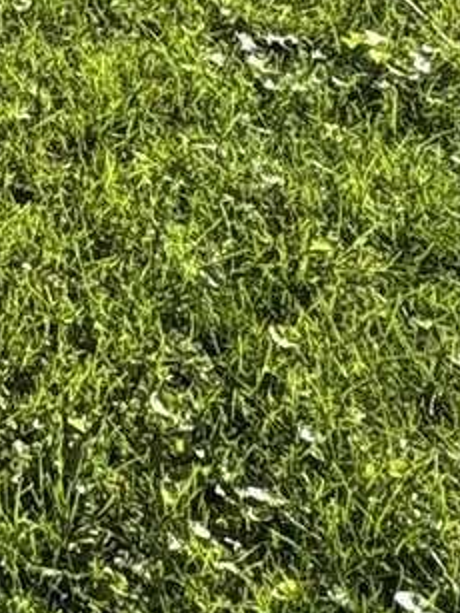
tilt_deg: -9.0
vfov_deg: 13.8
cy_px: -819
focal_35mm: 105
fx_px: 1862
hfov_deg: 11.8
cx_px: -608
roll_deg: +1.9
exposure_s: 1/1880
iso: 50
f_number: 2.2
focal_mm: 2.22
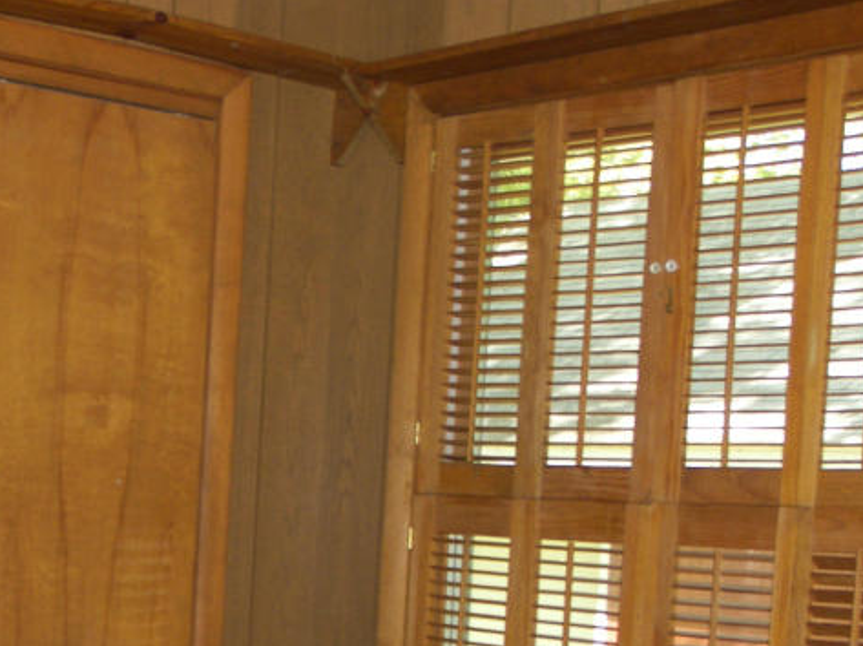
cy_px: 682
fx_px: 2267
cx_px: 170
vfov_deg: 15.8
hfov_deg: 21.3
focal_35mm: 91
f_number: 3.2
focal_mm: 8.8
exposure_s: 1/40
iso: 100
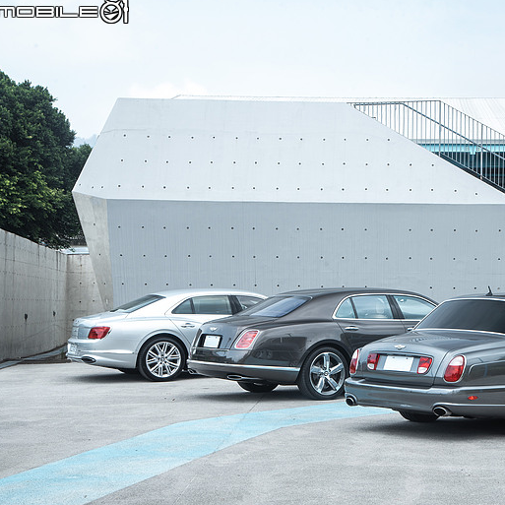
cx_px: 371
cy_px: 251
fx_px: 1238
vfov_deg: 23.1
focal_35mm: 75
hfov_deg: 22.9
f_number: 5.6
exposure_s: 1/60
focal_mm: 58
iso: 100
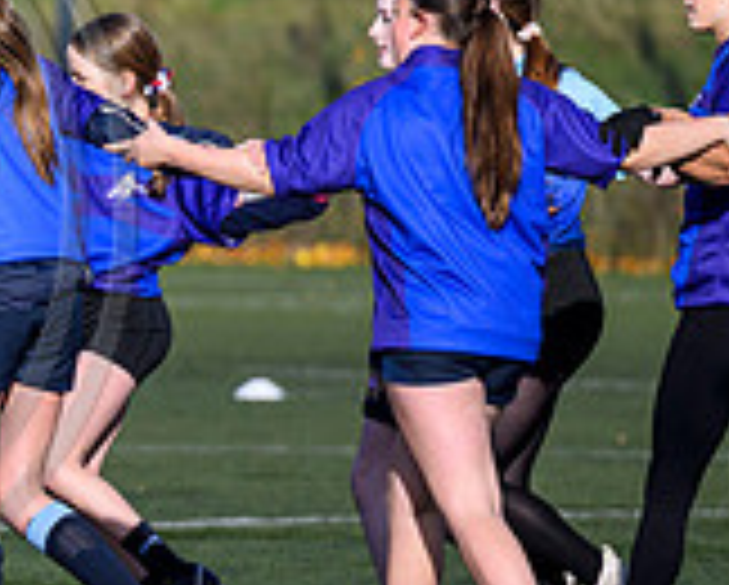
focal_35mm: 806
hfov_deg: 2.4
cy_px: 340
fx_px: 17411
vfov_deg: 1.9
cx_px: -534
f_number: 3.5
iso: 500
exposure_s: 1/5000
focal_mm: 200
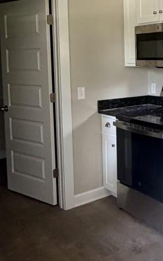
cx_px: 199
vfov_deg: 42.8
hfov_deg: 25.1
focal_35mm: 46
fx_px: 327
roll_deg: -0.2
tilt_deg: -3.3
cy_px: 84
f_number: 2.2
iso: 320
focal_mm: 2.22
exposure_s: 1/76
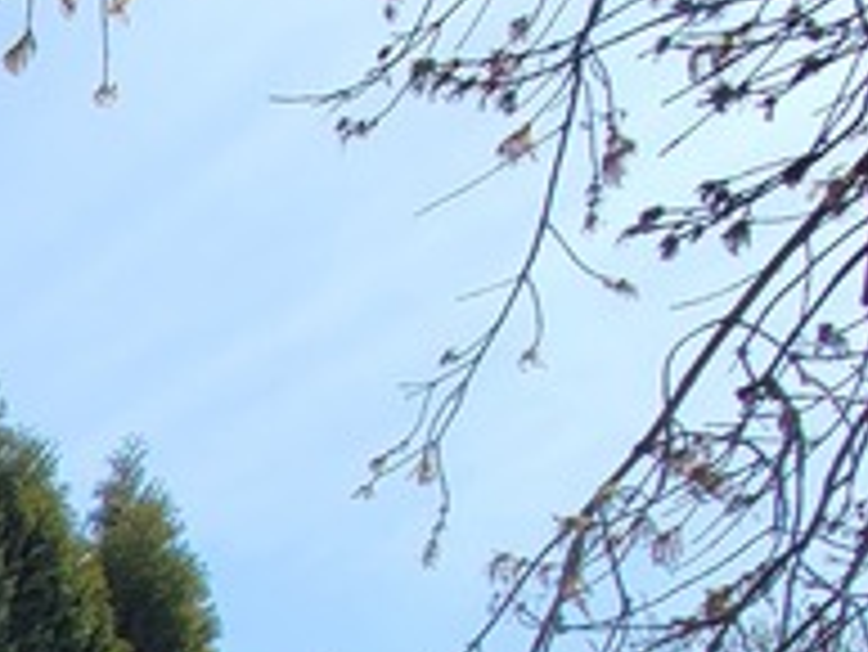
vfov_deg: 15.3
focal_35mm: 69
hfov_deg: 14.7
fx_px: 1731
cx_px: -1277
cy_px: 1439
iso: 50
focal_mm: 2.2
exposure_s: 1/1182
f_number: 2.2
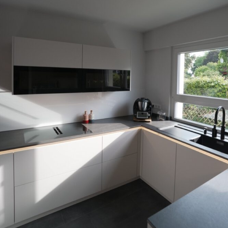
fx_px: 156
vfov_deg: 70.6
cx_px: 117
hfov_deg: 72.1
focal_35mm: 21
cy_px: 81
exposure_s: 1/80
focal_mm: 16
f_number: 4.5
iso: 640
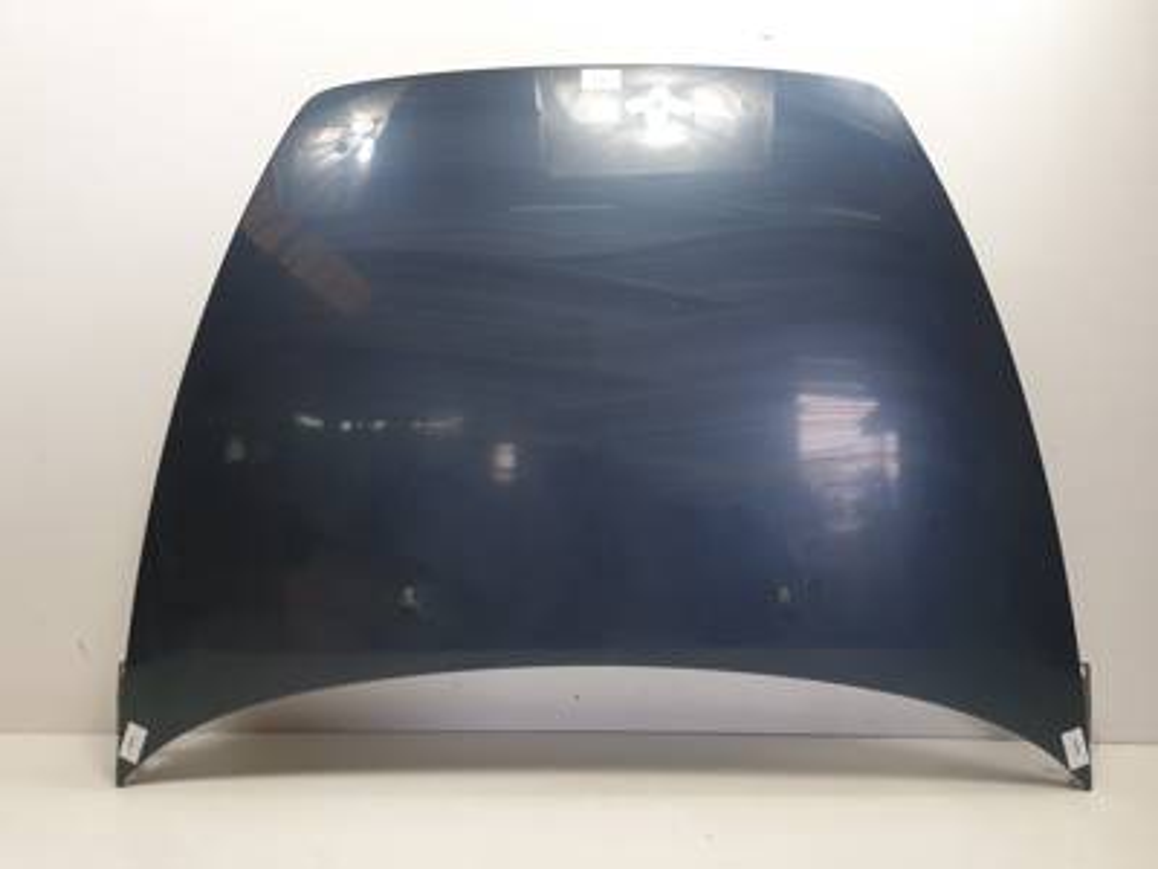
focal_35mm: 26
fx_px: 870
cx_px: 579
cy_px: 434
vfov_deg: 53.1
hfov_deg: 67.3
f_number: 2.4
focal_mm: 4.3
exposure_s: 1/100
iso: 100
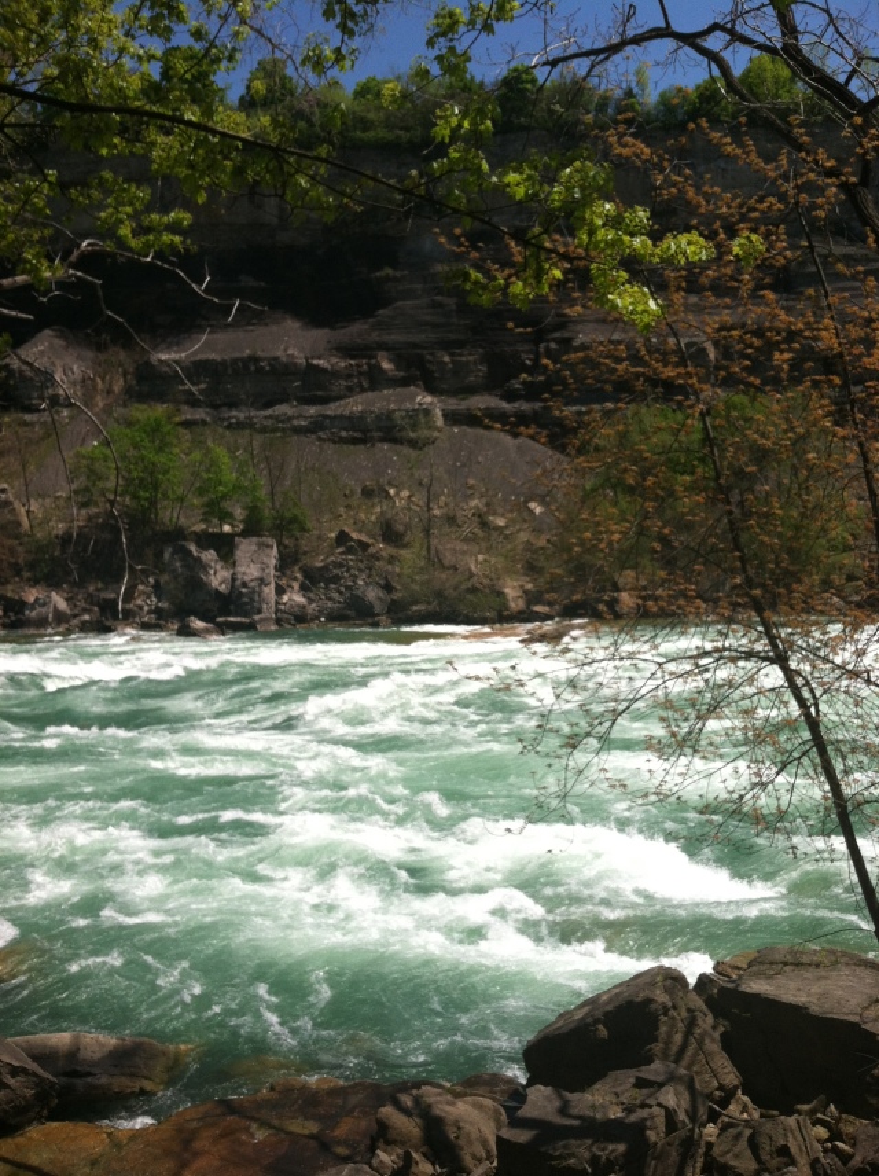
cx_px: 440
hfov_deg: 40.6
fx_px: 1187
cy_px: 588
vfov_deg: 52.7
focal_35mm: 35
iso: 80
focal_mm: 3.85
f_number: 2.8
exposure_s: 1/1304
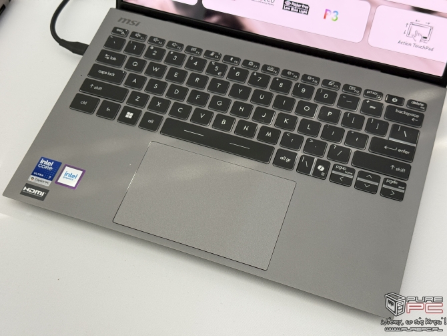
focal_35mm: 48
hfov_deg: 39.6
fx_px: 620
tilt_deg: -57.8
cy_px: 168
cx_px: 224
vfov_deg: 30.3
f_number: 1.78
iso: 200
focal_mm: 6.76
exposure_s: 1/60
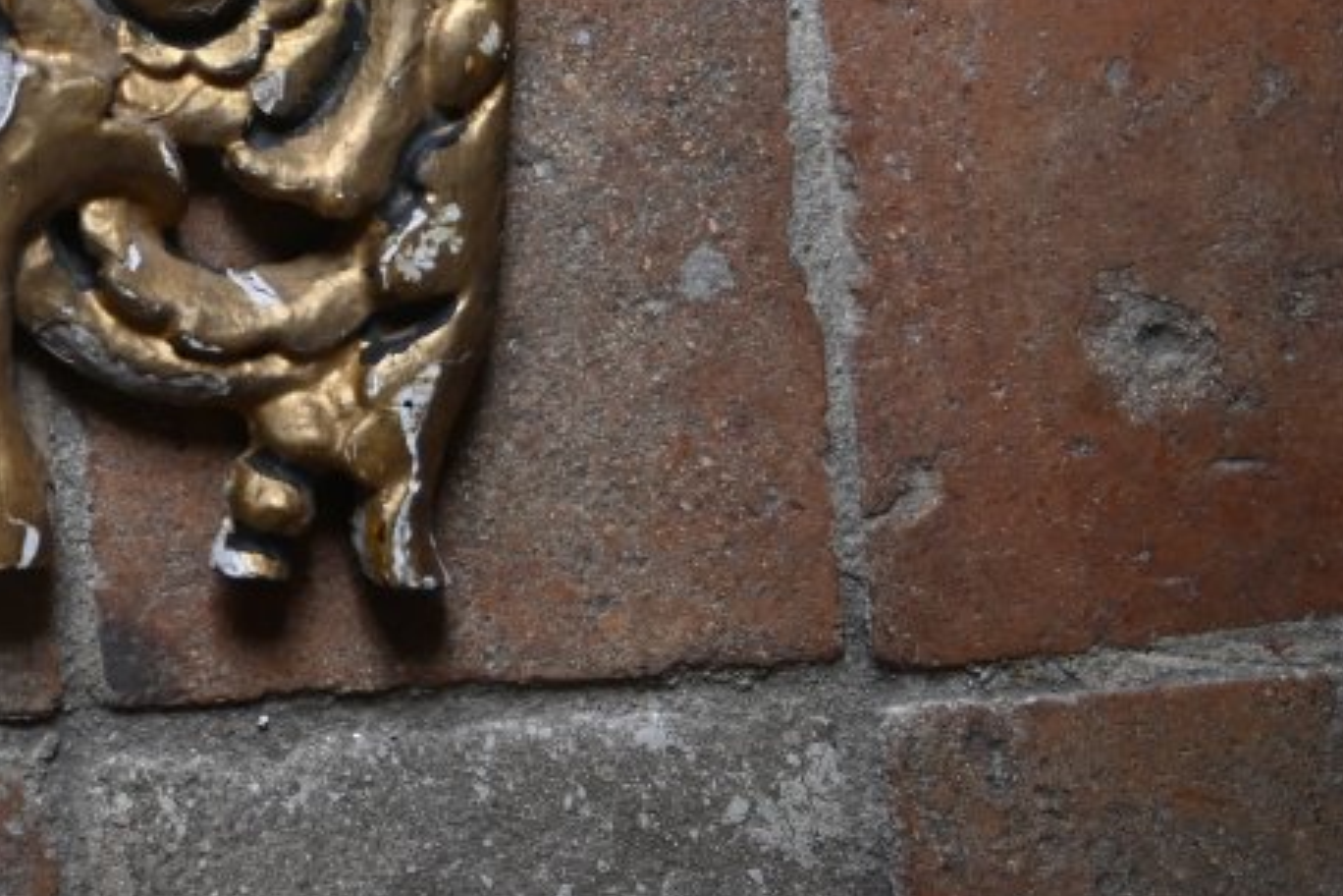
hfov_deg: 25.4
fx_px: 2648
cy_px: -203
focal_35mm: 71
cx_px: -283
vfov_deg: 18.1
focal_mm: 18
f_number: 3.5
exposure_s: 1/160
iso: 400
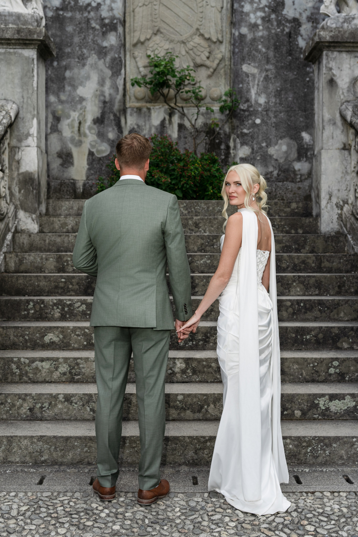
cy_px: 268
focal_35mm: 42
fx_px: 626
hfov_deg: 31.9
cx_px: 179
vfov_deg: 46.4
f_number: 6.3
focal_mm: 42
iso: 100
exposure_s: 1/200
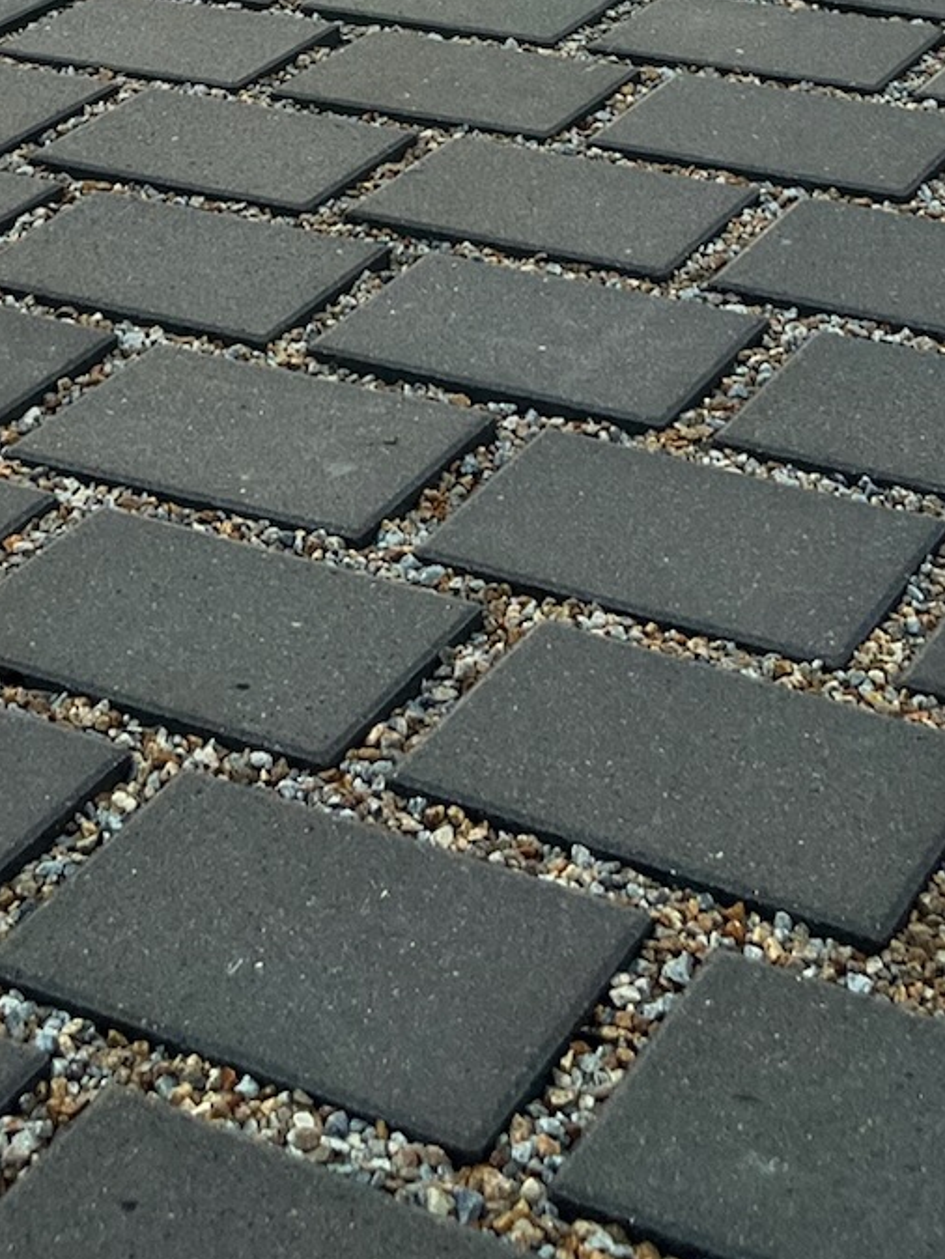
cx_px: 381
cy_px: -523
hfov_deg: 18.7
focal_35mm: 79
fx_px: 2874
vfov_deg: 21.5
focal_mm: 5.1
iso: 40
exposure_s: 1/179
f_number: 1.6
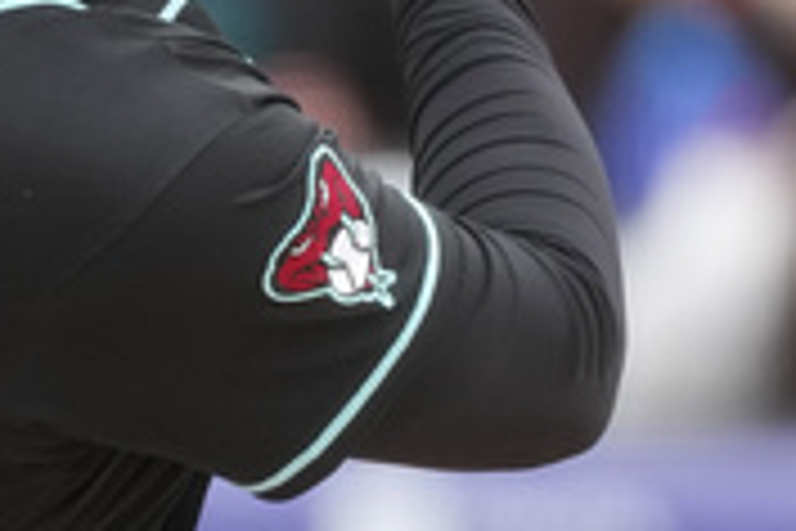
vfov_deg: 0.4
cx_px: -103
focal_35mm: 3467
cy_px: 162
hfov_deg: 0.6
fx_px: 76653
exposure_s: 1/1600
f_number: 4
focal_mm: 600
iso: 800
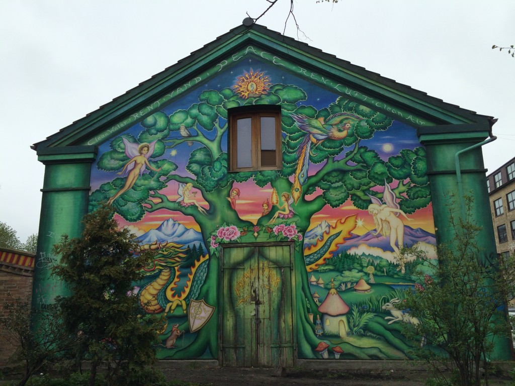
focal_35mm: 29
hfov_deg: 61.7
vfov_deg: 48.2
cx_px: 258
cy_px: 193
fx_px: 431
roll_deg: +0.2
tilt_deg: +12.9
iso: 32
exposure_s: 1/789
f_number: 2.2
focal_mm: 4.15
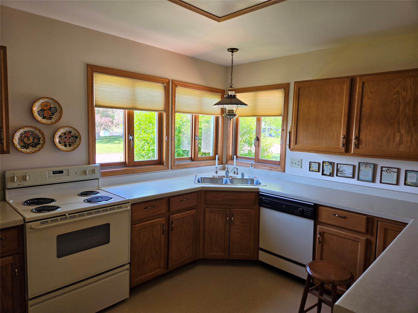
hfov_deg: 73.9
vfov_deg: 58.9
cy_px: 156
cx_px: 209
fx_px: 278
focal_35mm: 23
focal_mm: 5.4
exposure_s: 1/180
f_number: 1.8
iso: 80
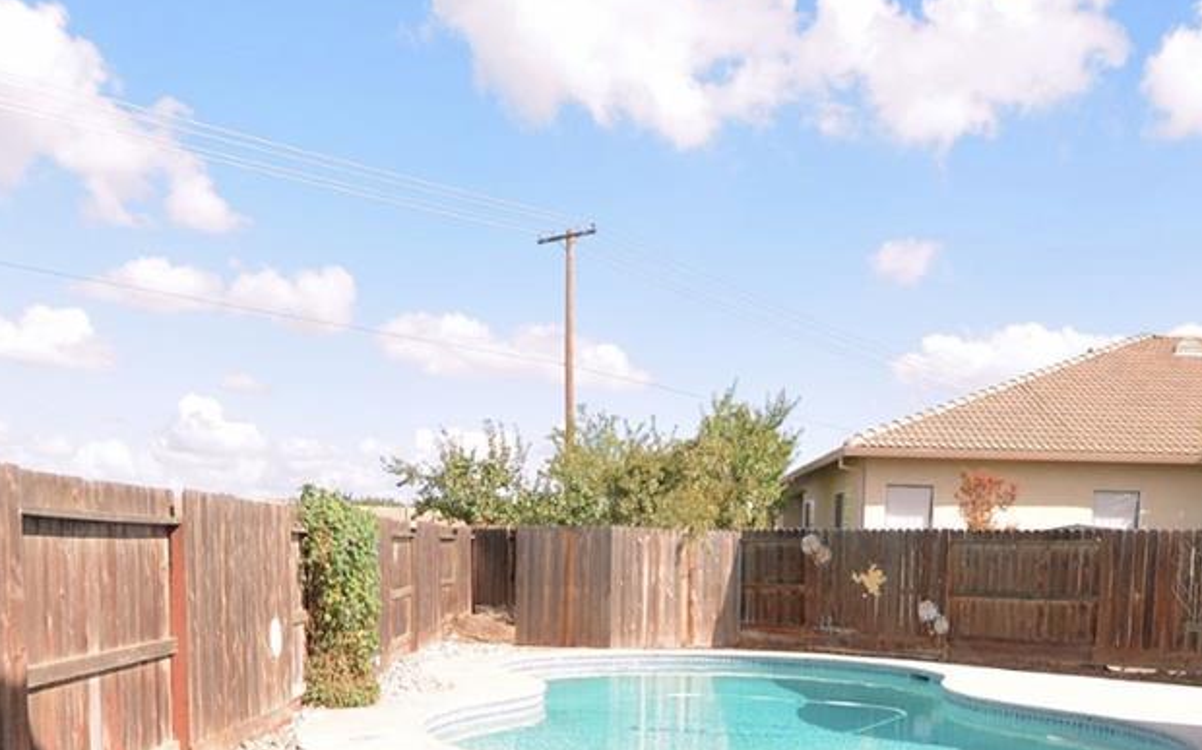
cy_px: 670
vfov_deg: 32.7
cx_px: 640
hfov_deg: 52.7
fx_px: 1212
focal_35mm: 37
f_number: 7.1
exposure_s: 1/200
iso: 100
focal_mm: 10
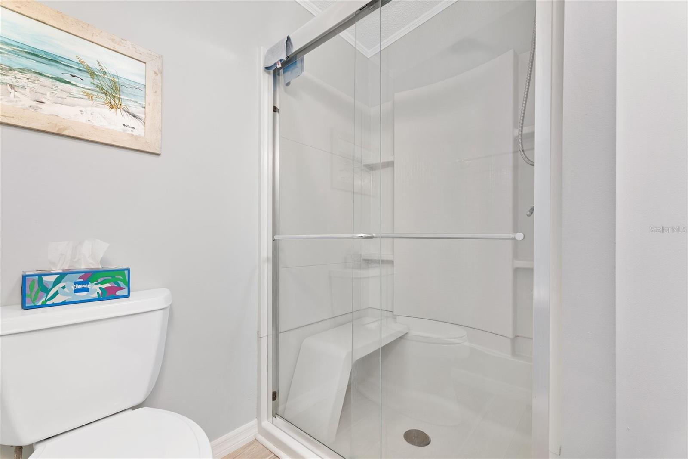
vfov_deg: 77.3
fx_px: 287
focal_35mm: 15
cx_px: 344
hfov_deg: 100.4
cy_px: 230
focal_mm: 10
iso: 100
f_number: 5.6
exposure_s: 1/1.67
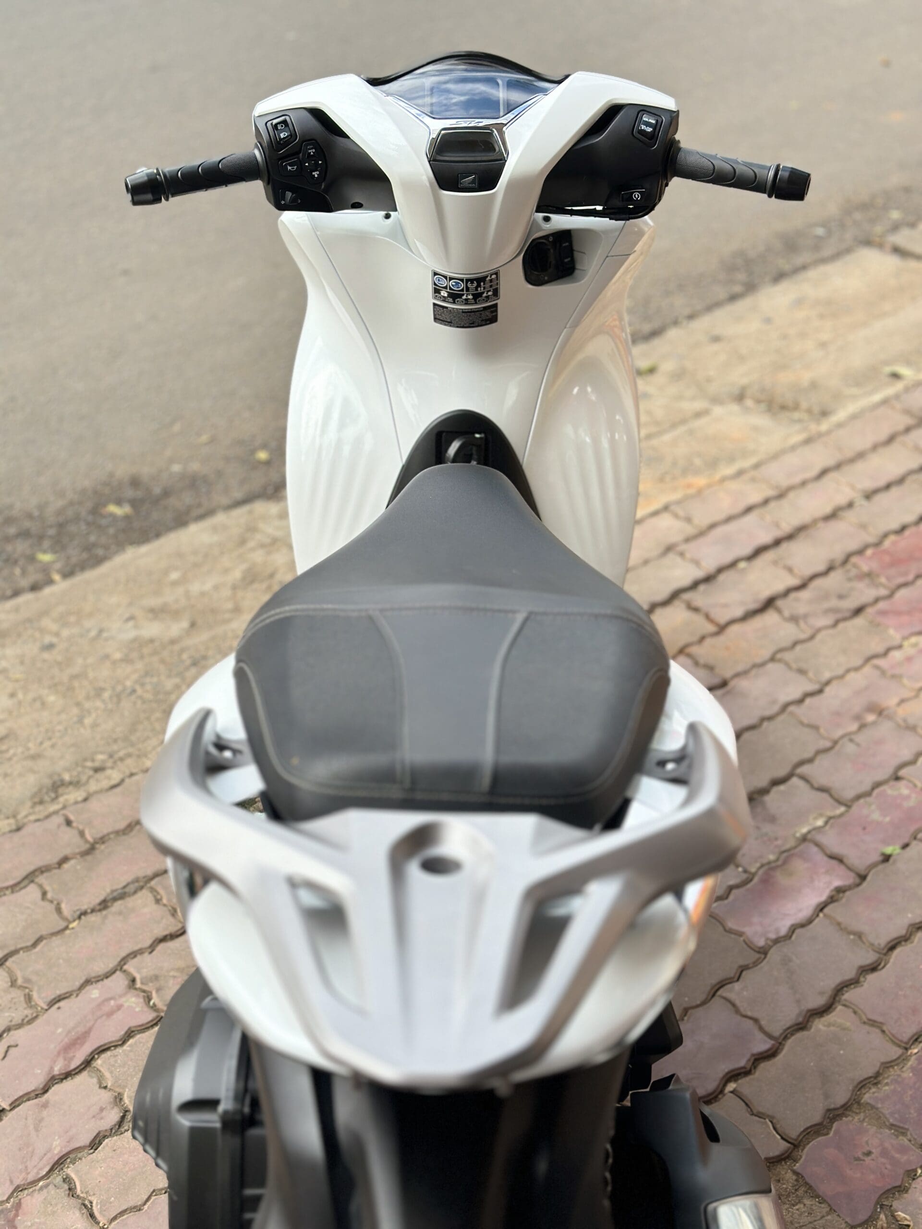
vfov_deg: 39.7
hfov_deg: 30.3
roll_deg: -2.0
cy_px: 614
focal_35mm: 48
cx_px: 461
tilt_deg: -36.5
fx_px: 1705
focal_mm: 6.86
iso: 80
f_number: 1.78
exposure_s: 1/1133
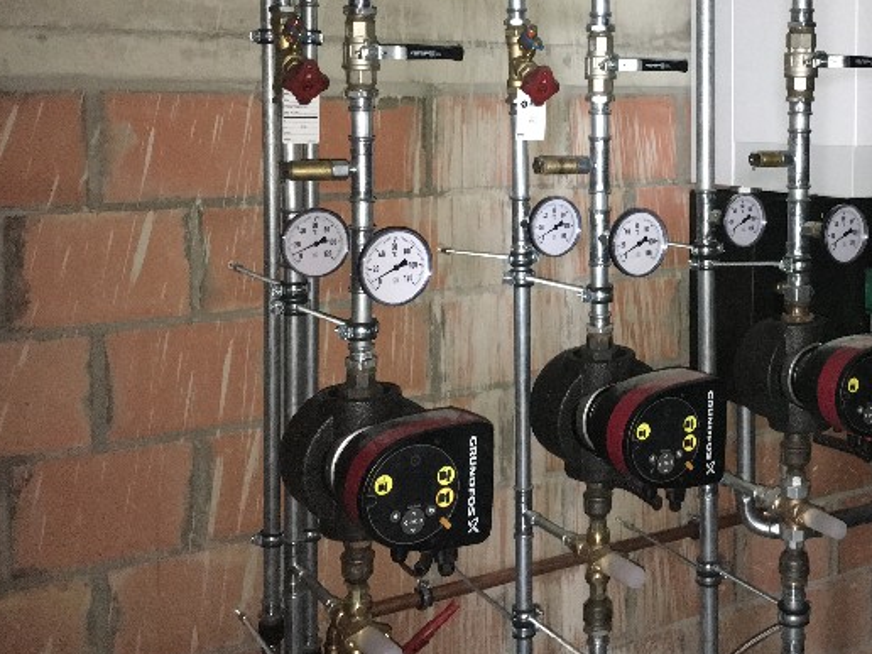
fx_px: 1134
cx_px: 656
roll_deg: -0.2
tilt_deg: -4.2
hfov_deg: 40.8
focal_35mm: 45
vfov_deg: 31.7
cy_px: 181
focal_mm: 4.15
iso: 320
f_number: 2.2
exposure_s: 1/17
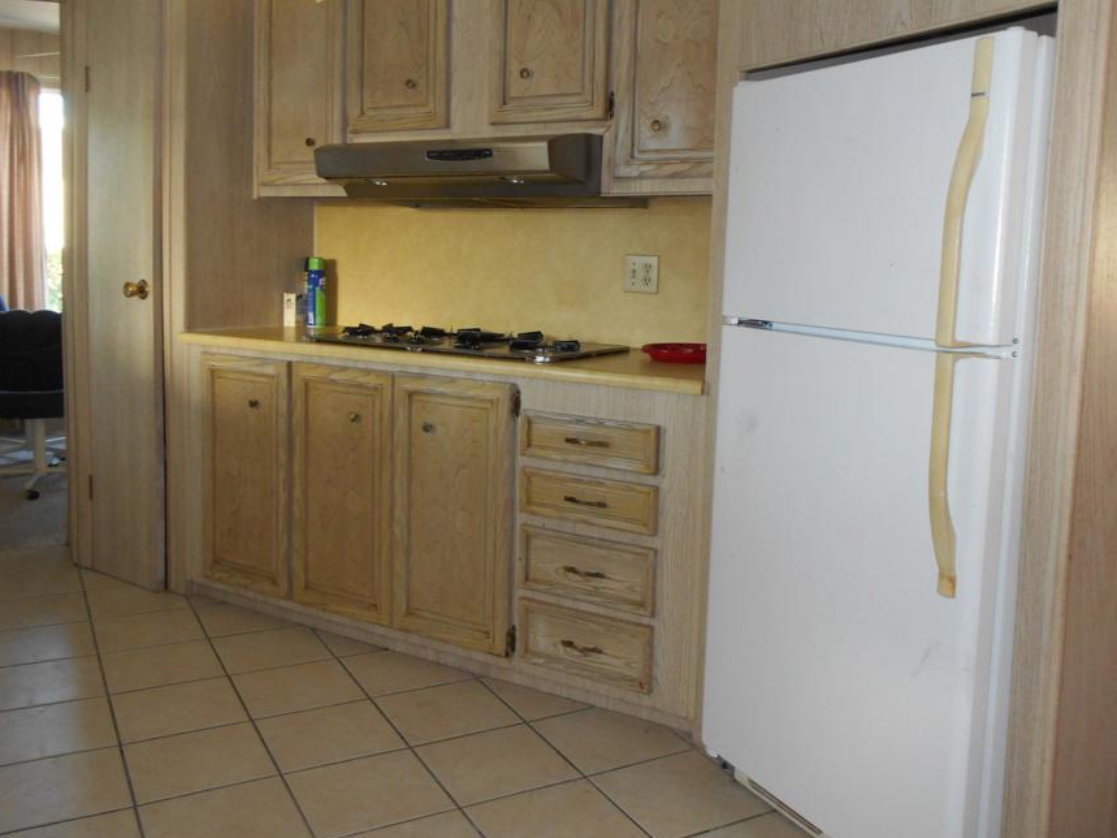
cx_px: 555
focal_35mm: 31
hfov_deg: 58.4
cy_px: 353
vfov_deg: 45.3
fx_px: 1000
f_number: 3.2
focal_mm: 4.6
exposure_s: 1/25
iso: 200
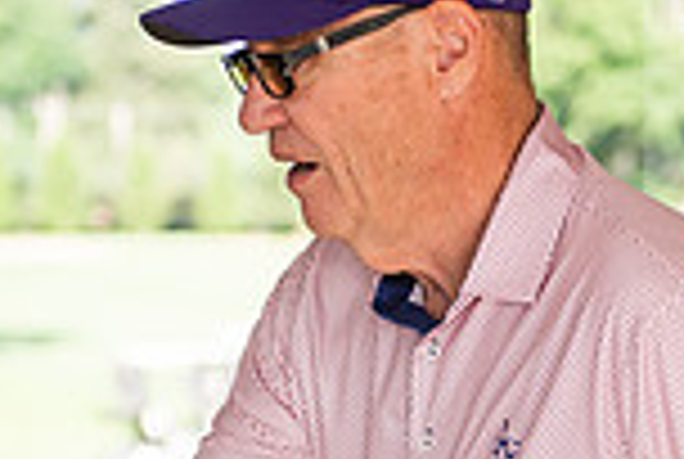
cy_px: 362
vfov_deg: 6.5
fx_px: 4055
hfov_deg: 9.6
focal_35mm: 213
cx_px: 508
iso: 125
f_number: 3.2
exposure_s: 1/320
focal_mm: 56
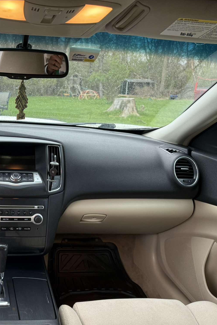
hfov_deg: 35.7
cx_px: 8
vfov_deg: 55.8
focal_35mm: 34
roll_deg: -0.6
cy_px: 163
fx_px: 308
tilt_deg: -13.8
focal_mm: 6.76
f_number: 1.78
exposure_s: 1/113
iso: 200
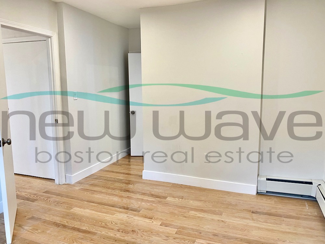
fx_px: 244
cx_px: 162
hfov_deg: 67.3
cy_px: 122
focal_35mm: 26
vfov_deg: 53.1
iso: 80
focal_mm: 4.25
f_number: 1.8
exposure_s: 1/60
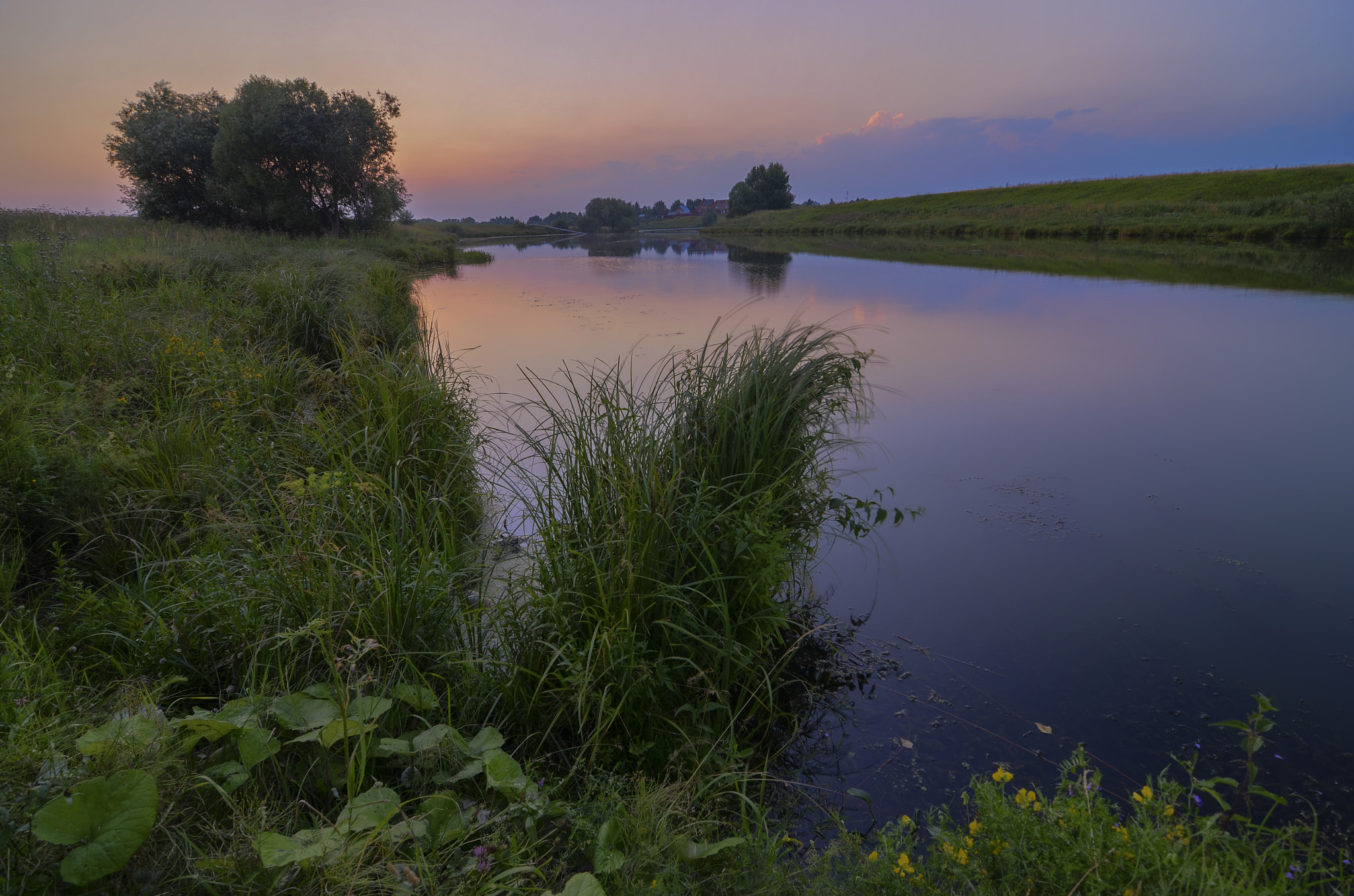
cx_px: 677
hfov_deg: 95.1
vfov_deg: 71.8
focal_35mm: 16
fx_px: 619
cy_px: 448
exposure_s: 1/4
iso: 100
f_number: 9
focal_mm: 11
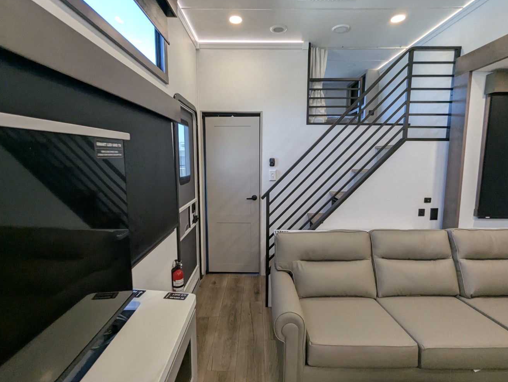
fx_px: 250
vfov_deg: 74.8
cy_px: 191
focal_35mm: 17
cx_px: 254
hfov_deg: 91.0
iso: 223
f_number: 2.2
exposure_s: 1/89
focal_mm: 2.35
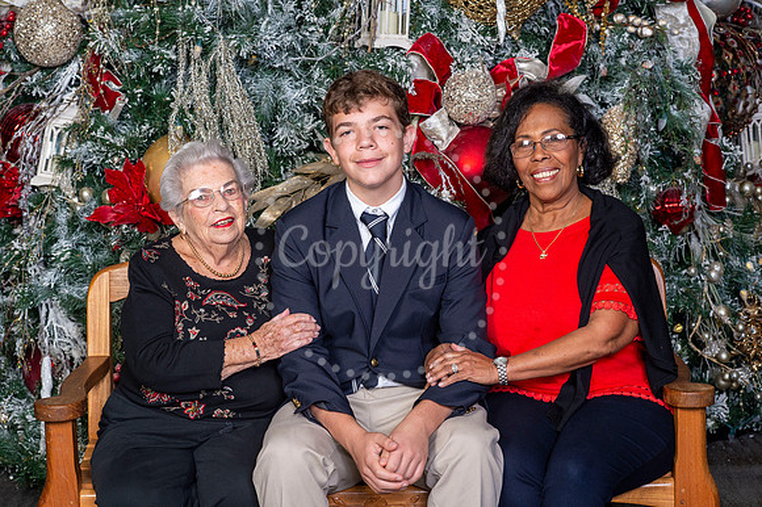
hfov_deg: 23.9
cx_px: 381
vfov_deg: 16.1
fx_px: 1798
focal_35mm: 85
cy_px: 254
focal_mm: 85
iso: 400
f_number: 8
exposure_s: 1/125
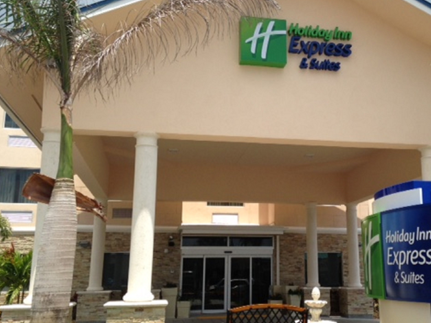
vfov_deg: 32.2
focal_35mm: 45
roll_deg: -1.0
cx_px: 269
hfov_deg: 41.8
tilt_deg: +11.2
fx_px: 560
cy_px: 163
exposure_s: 1/1466
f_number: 2.4
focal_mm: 4.12
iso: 50
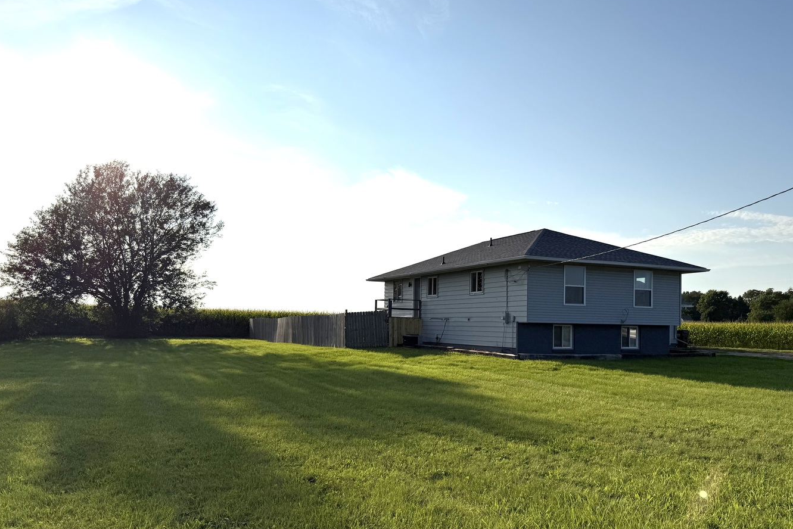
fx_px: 595
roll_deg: -0.7
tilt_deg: +1.6
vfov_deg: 47.8
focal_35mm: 27
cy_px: 304
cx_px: 405
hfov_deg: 67.4
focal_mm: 6.76
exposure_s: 1/14286
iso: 80
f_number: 1.78
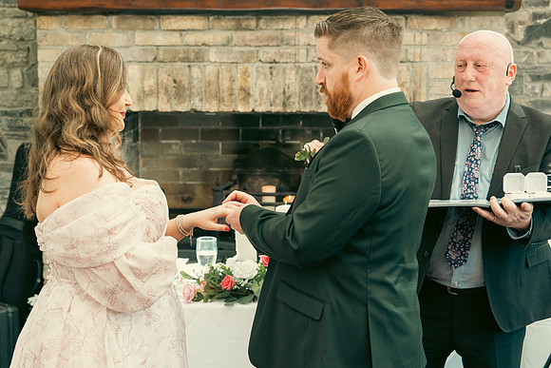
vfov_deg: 18.9
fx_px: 1102
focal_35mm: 72
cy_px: 184
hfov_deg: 28.1
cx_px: 276
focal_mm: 48
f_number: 3.5
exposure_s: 1/200
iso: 640
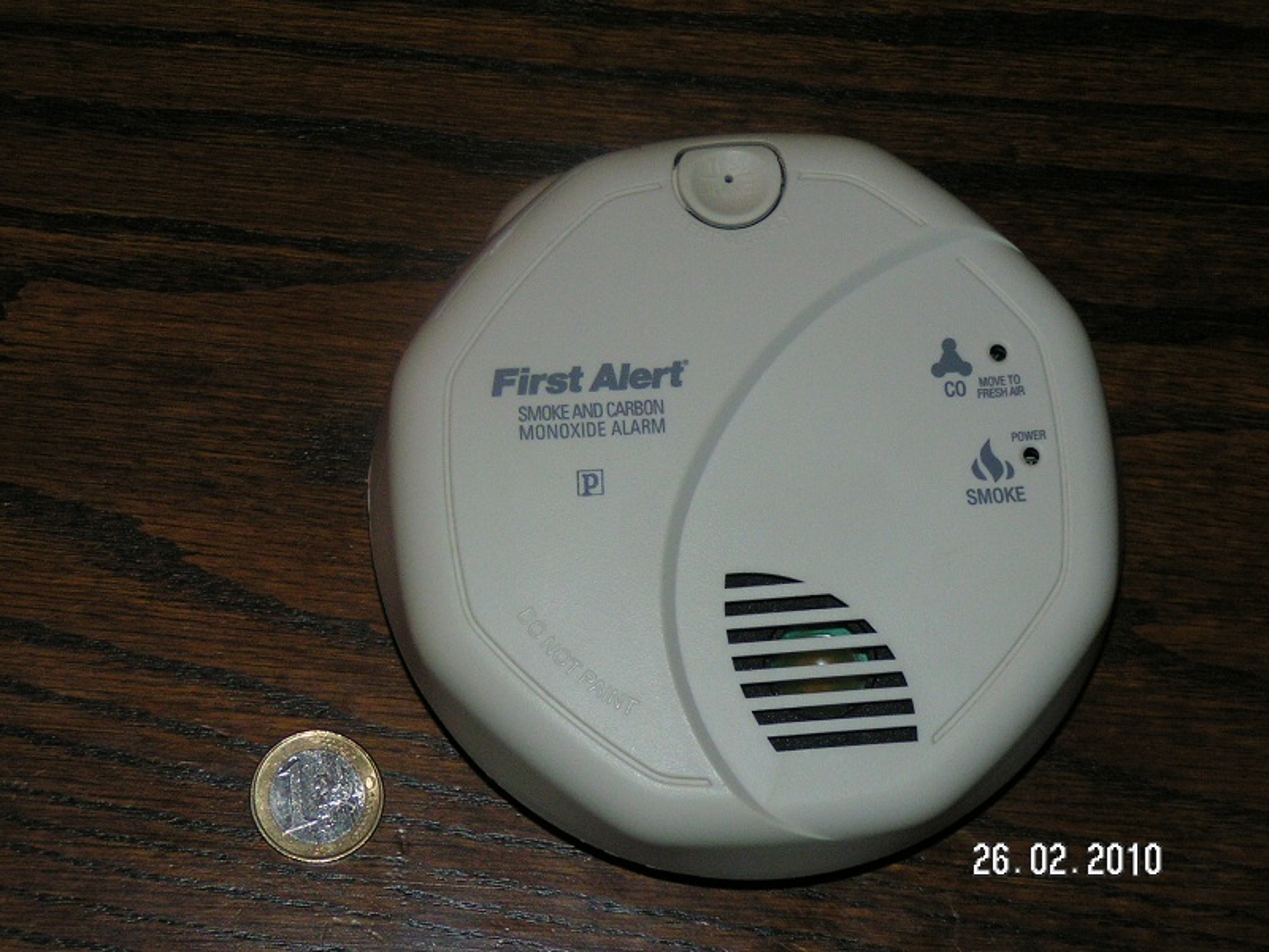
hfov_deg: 13.8
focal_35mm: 143
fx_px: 5242
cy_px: 476
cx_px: 634
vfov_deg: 10.4
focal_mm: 21.9
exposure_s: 1/160
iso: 200
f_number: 3.5
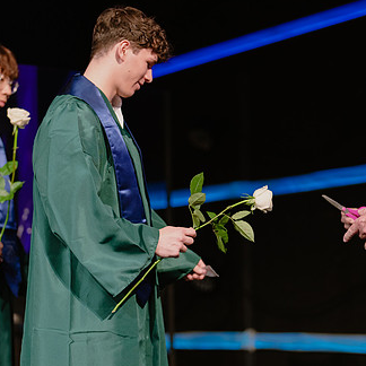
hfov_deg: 17.6
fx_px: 1184
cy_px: 209
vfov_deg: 17.6
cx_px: 164
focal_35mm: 99
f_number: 1.2
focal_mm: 50
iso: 640
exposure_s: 1/320
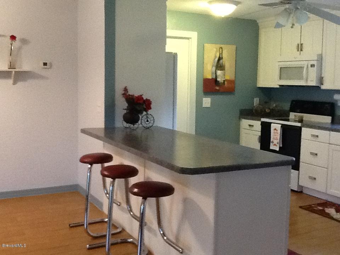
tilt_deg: -6.9
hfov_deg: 42.9
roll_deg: -1.1
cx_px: 170
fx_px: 432
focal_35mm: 44
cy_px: 128
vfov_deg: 32.9
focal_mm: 2.03
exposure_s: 1/30
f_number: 2.4
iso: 250
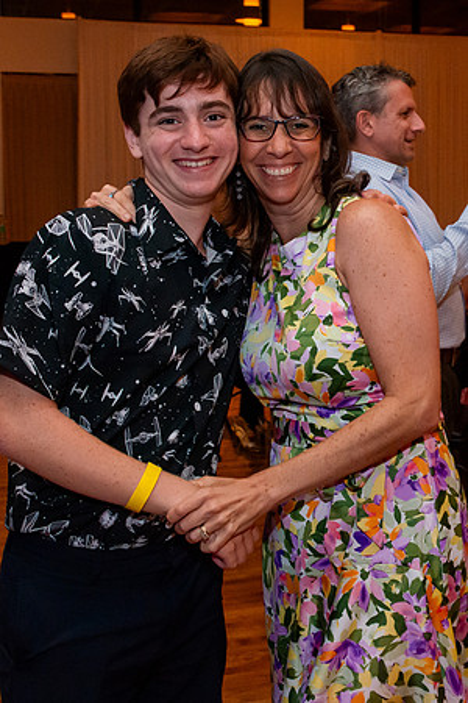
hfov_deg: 26.6
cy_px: 264
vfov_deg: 38.9
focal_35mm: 51
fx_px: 987
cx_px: 299
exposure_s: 1/60
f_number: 5.6
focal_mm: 24
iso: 4000
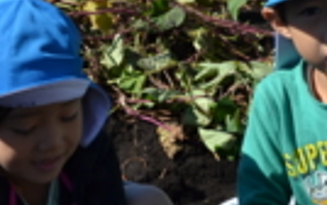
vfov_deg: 9.0
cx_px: 268
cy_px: 101
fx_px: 1302
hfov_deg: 14.2
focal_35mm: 146
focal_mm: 32
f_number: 7.1
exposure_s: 1/250
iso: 100
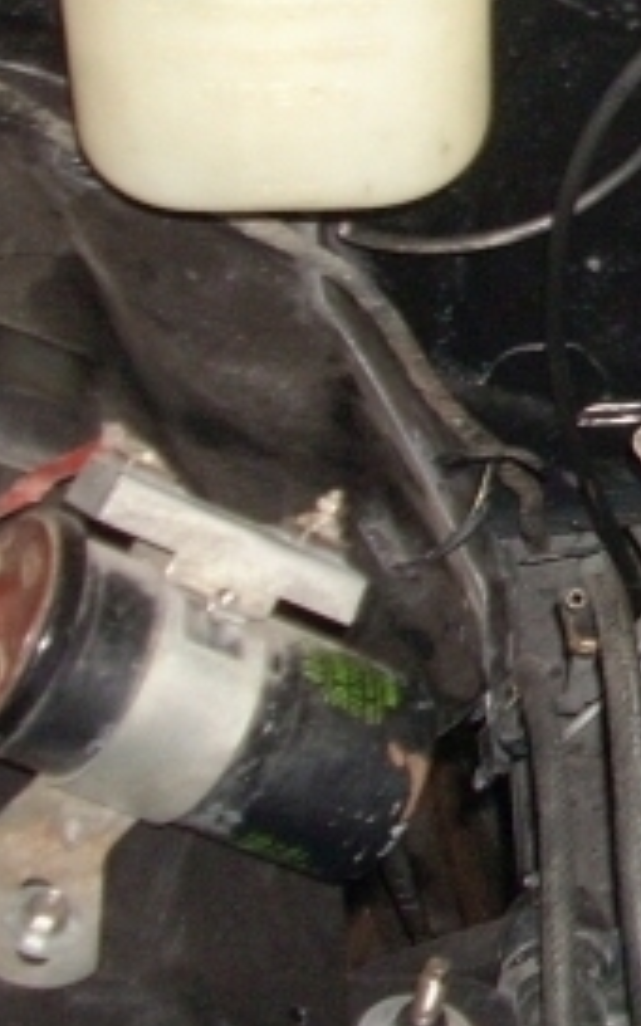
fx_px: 3019
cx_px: 1271
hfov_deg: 11.0
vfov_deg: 19.0
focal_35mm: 108
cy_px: 138
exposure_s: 1/60
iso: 200
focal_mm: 6.2
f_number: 2.8
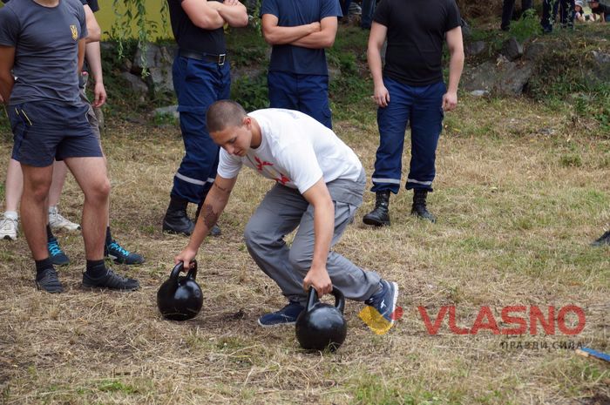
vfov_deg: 16.5
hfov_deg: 24.6
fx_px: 1396
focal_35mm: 82
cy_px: 202
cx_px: 305
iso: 320
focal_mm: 55
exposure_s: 1/160
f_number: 5
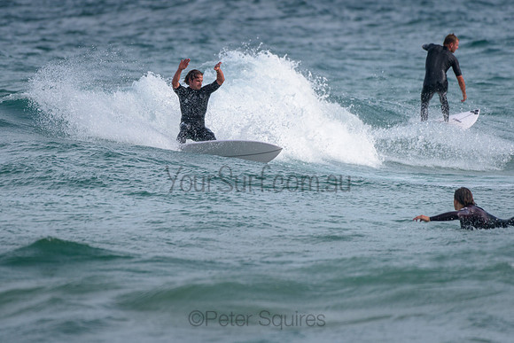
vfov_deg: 2.2
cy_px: 133
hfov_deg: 3.4
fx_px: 8750
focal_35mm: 613
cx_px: 199
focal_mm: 500
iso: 220
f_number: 5.6
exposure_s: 1/2000
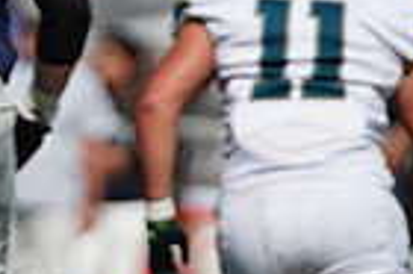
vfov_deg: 1.1
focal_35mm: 1247
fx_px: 14289
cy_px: 13
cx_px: -354
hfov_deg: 1.7
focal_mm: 300
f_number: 2.8
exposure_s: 1/8000
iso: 400
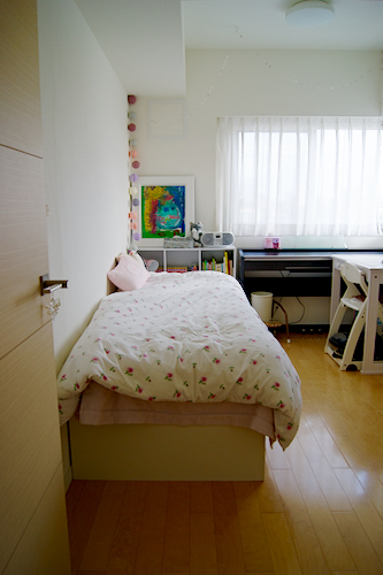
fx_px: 623
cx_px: 192
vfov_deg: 49.6
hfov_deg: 34.2
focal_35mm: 39
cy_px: 288
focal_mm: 26
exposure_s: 1/50
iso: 125
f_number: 4.5
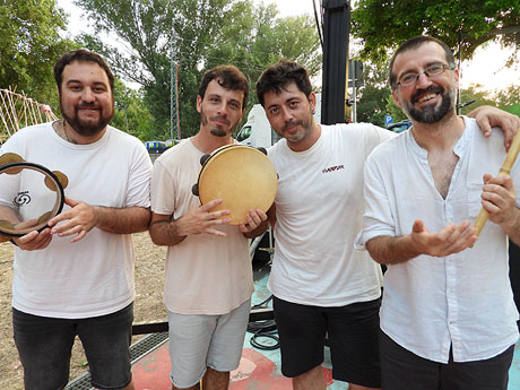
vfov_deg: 56.8
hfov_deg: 71.6
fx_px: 361
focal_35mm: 24
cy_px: 195
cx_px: 260
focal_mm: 4.3
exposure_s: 1/50
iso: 100
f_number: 2.8
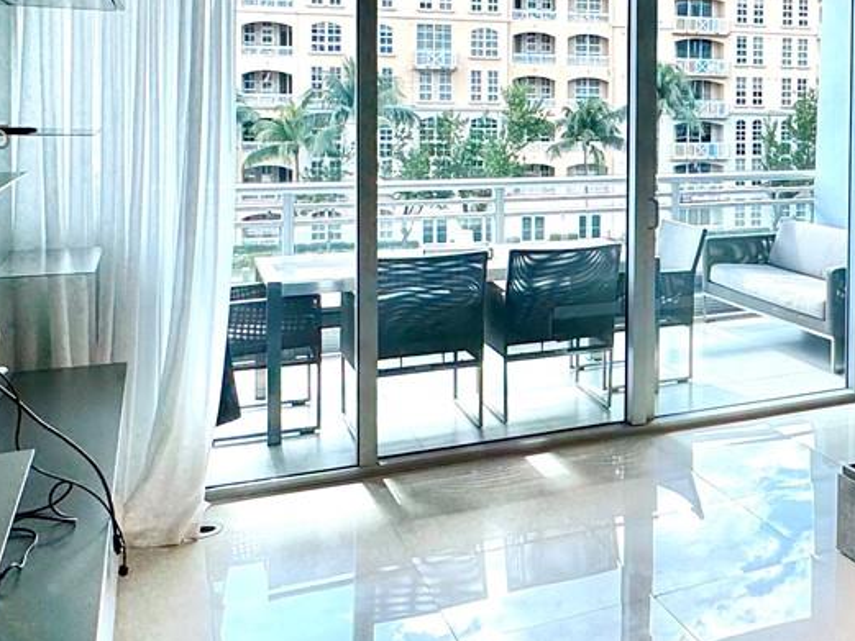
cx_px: 796
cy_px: 138
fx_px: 1062
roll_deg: -1.5
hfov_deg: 40.0
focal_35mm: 43
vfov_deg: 32.8
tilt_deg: -1.9
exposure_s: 1/204
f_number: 2.2
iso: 40
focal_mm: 2.22
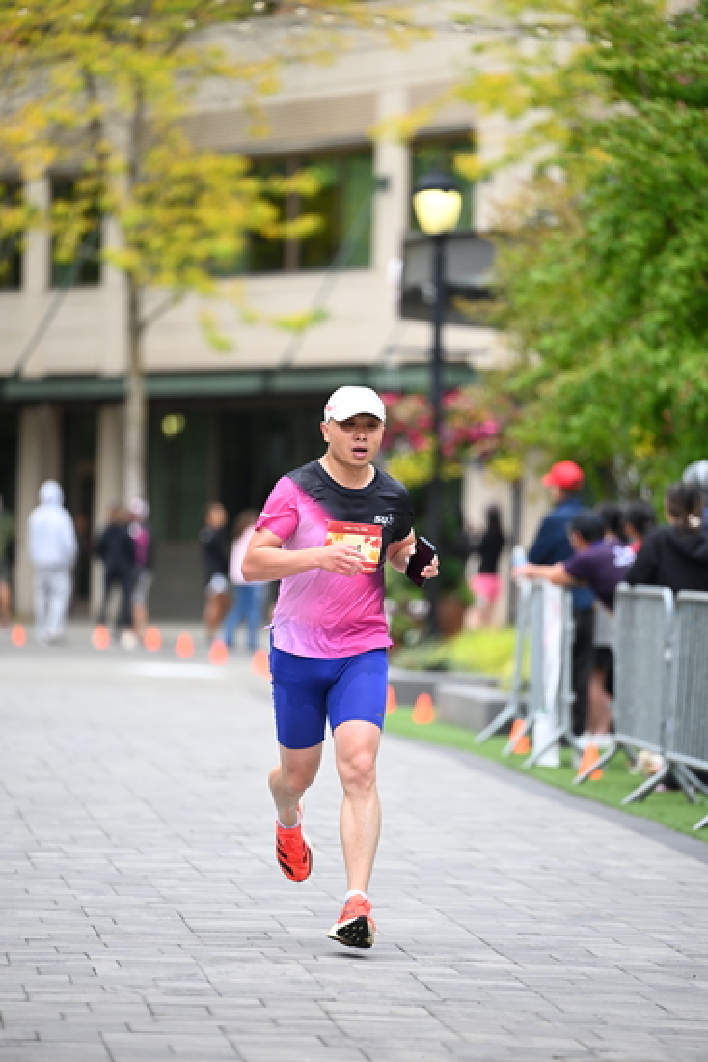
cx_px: 354
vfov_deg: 10.3
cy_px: 531
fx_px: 5896
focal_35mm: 200
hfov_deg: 6.9
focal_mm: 200
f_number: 2.8
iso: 1000
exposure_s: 1/2000
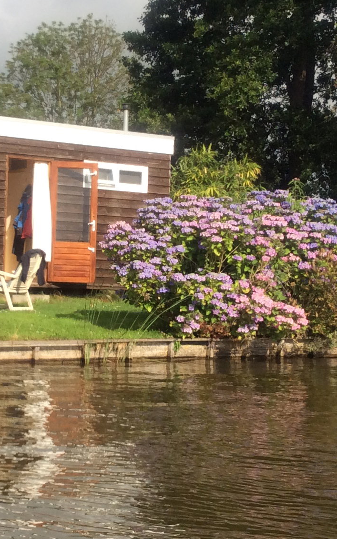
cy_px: 275
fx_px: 1176
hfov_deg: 16.2
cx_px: 87
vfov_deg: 25.8
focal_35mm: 80
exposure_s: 1/1395
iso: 32
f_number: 2.4
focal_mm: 3.3
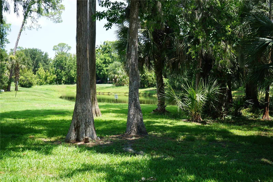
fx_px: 356
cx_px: 136
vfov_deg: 28.6
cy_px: 91
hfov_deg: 41.9
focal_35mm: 47
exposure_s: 1/80
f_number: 8
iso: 100
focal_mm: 47
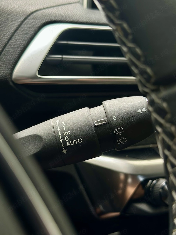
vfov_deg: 39.7
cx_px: 88
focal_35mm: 48
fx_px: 325
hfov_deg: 30.3
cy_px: 118
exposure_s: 1/124
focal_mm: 6.86
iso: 64
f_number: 1.78
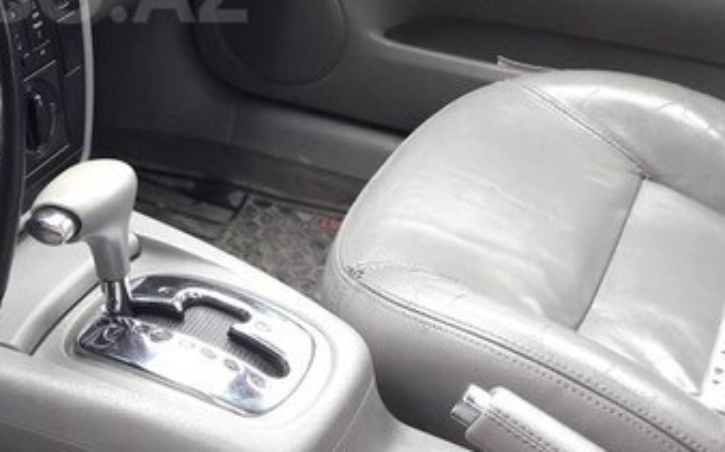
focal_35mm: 58
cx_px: 28
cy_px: -10
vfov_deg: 21.5
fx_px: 1146
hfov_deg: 32.7
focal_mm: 3.7
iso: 100
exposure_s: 1/33
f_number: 1.9
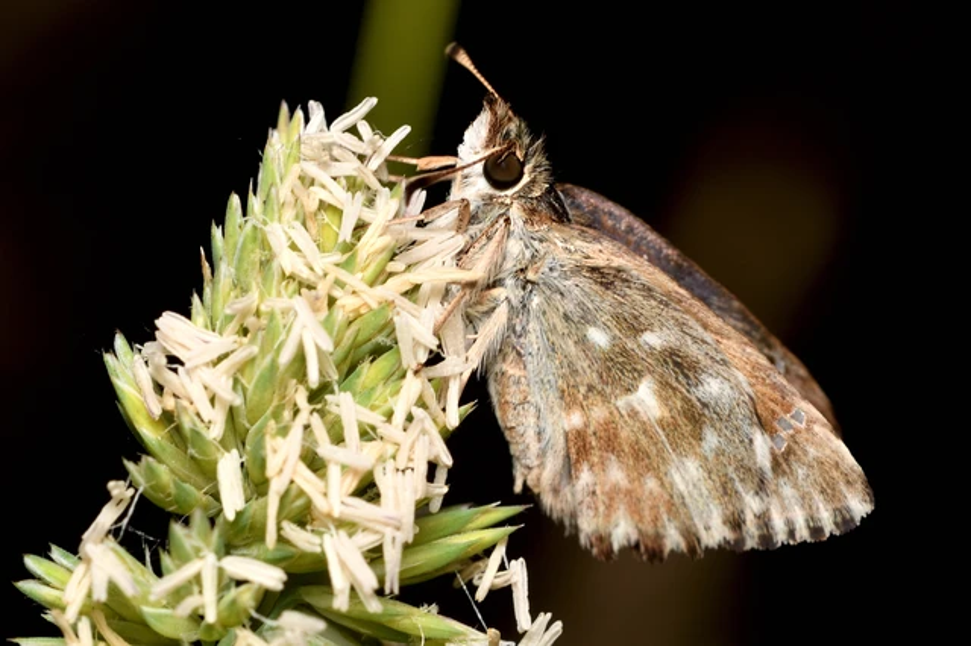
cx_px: 486
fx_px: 6065
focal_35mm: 225
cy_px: 323
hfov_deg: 9.2
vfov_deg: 6.1
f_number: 10
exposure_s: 1/250
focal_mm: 150
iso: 100
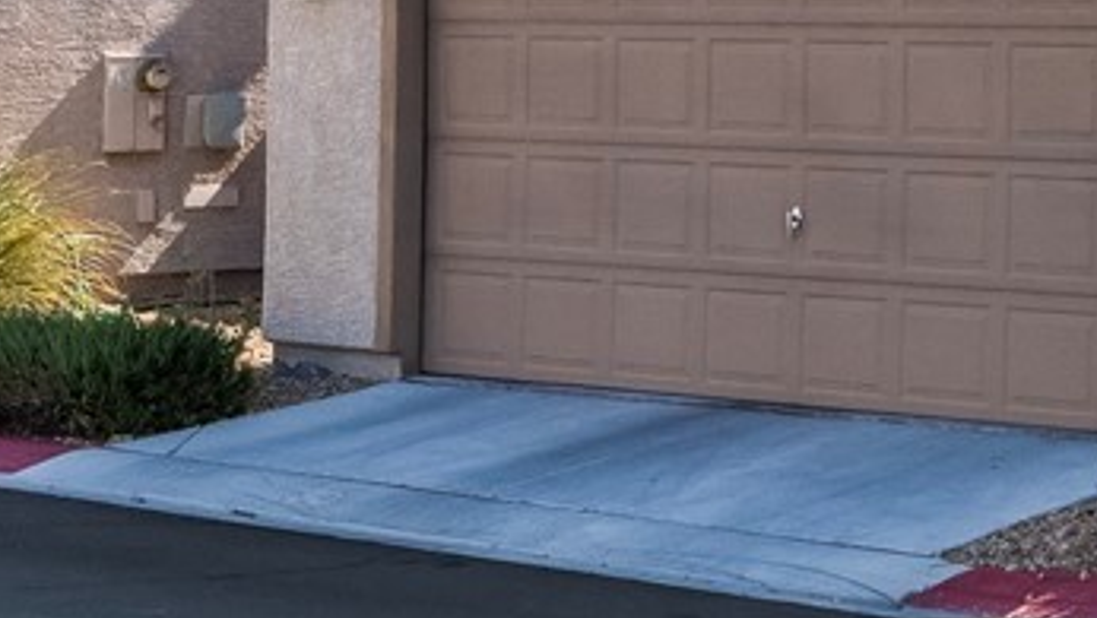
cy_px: -132
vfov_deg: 8.7
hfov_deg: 14.6
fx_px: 4016
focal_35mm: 138
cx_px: 1569
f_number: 8
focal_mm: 28
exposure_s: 1/8000
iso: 400
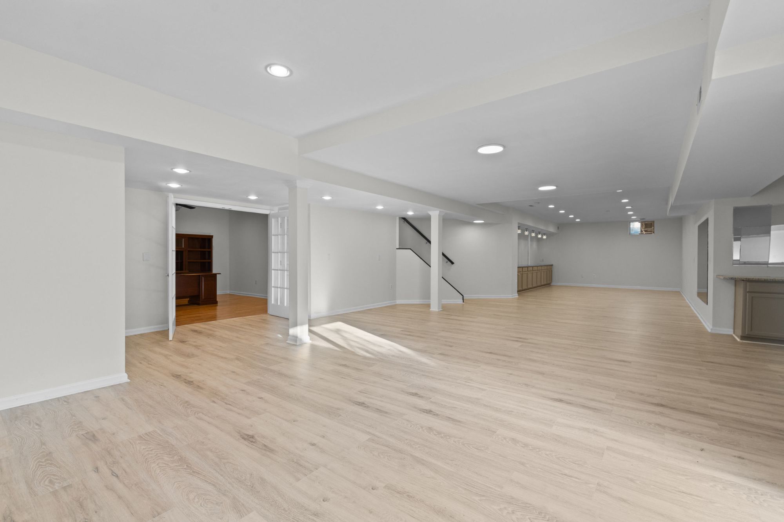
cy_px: 261
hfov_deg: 96.7
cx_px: 392
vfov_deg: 73.7
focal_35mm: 16
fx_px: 348
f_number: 8
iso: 1000
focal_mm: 16
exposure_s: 1/15
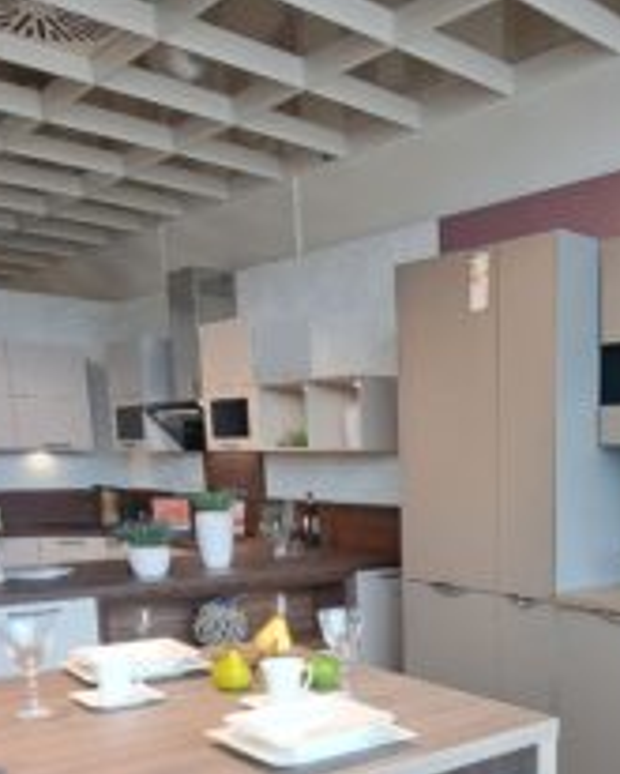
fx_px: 848
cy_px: 661
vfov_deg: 45.5
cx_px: 594
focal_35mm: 37
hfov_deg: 36.8
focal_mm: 1.74
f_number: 2.2
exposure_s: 1/50
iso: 50
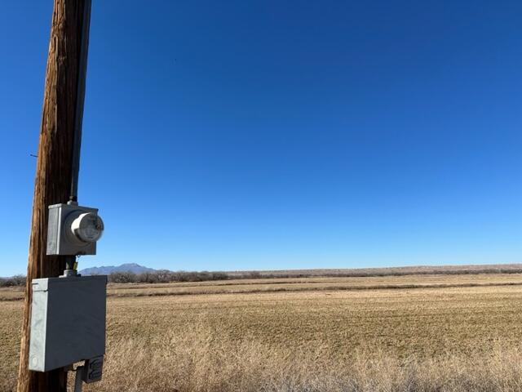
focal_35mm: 24
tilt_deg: +11.9
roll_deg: +1.6
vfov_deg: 56.8
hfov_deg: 71.6
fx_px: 362
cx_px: 261
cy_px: 196
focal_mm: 6.86
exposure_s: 1/5848
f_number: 1.78
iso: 80
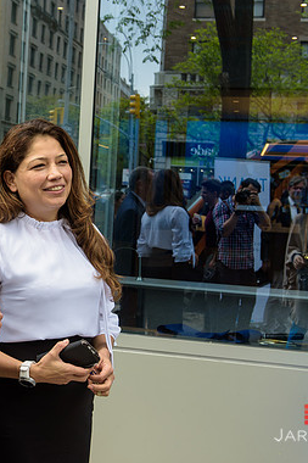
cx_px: 38
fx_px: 745
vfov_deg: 34.5
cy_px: 232
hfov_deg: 22.8
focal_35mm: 58
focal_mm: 38
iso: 200
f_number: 5
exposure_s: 1/250
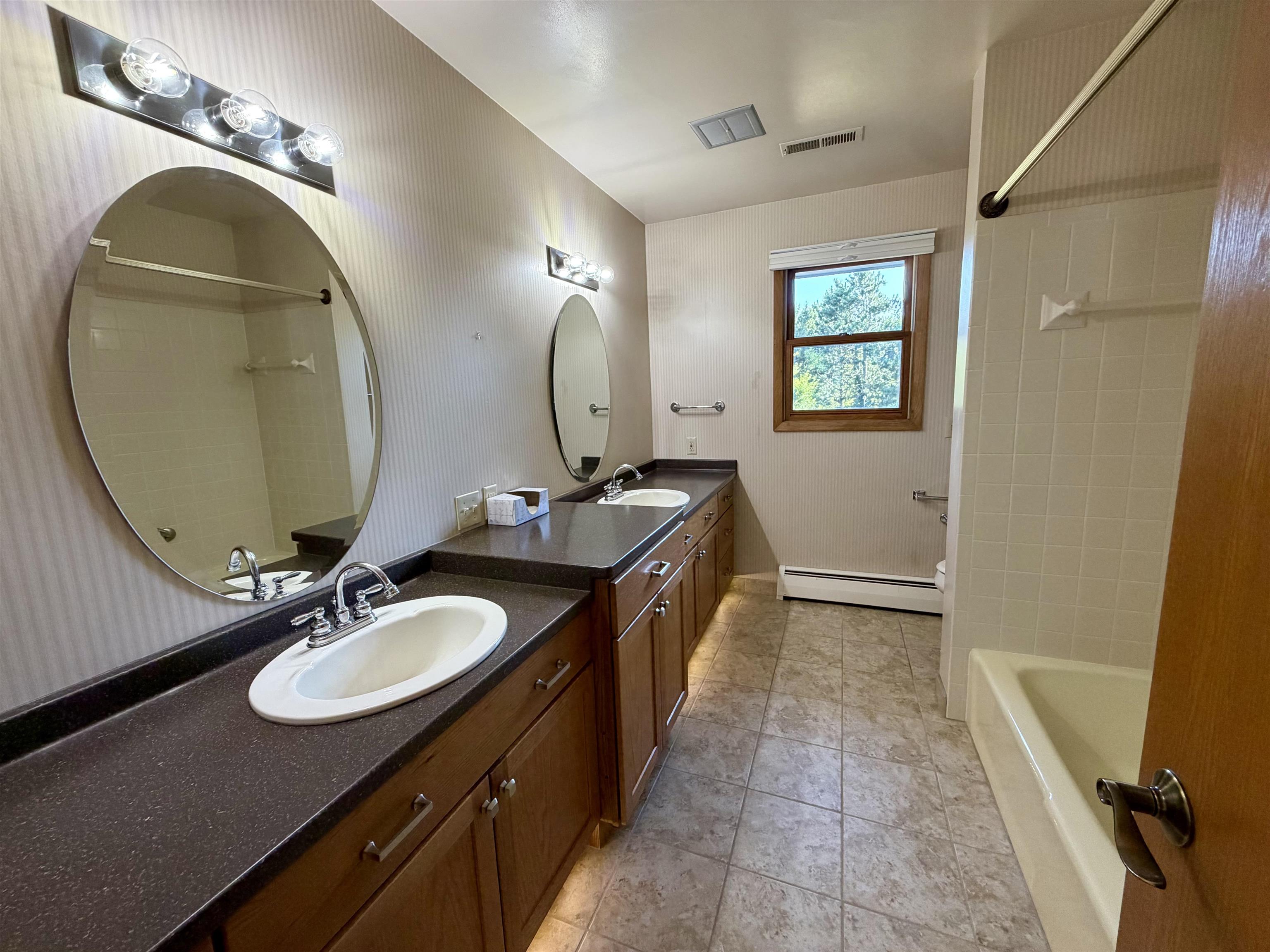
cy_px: 476
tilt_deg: -9.3
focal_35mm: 14
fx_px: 514
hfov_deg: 102.1
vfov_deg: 85.7
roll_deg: +2.4
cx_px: 635
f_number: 2.2
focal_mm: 2.22
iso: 250
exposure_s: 1/120
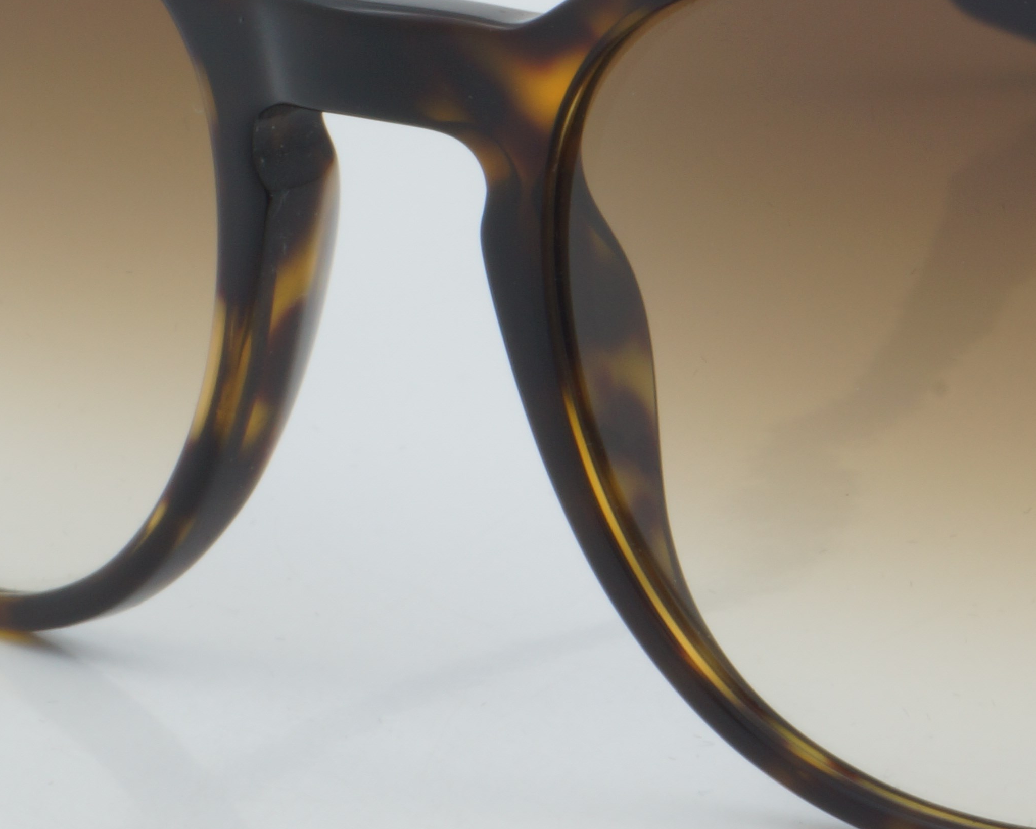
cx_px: 1036
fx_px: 6316
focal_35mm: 206
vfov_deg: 7.5
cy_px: 310
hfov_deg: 9.3
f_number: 29
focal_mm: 50
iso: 100
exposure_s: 1/4
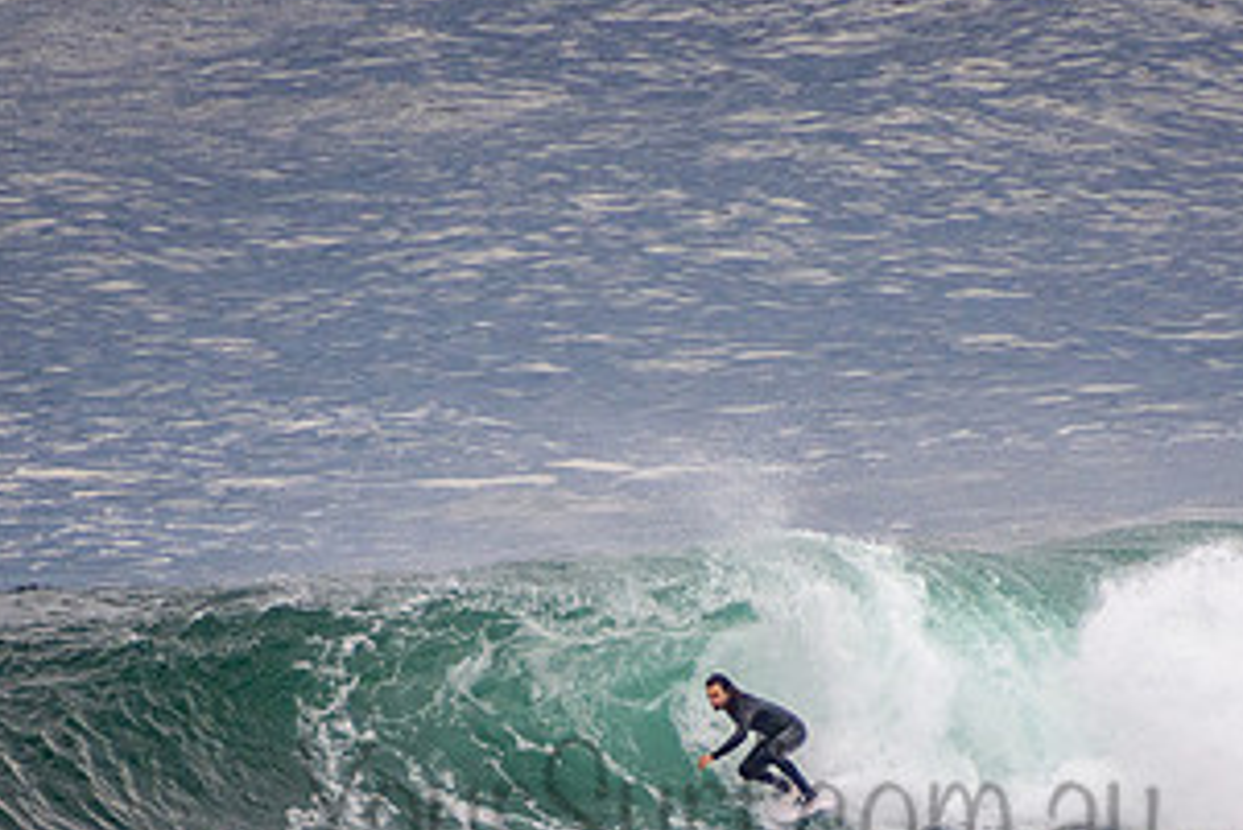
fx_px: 39966
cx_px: 723
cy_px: 766
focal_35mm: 1157
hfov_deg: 1.8
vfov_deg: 1.2
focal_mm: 400
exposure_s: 1/800
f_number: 5.6
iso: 800
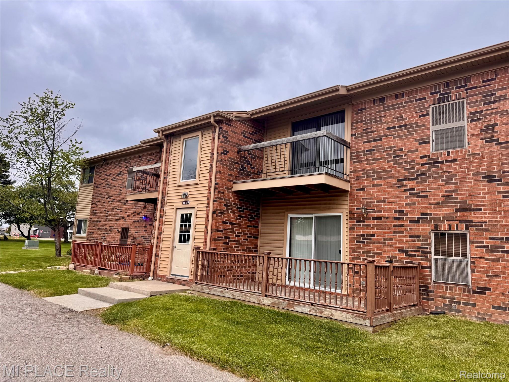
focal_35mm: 24
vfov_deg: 56.8
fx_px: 353
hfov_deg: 71.6
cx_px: 254
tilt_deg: +8.3
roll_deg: -3.5
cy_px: 191
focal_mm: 6.76
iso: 80
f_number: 1.78
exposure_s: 1/2252
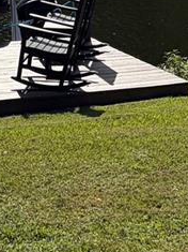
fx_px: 964
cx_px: -29
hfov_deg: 11.0
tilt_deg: +3.3
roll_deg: -0.7
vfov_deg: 13.3
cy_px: -212
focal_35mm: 133
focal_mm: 5.96
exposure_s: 1/6329
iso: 50
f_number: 1.6
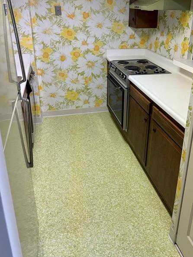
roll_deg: -1.4
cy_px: 99
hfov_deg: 45.1
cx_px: 118
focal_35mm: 31
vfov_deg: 57.8
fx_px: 231
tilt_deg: -21.0
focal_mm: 6.76
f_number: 1.78
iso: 200
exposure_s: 1/120
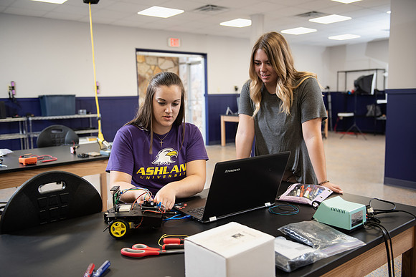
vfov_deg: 38.9
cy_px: 138
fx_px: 393
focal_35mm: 34
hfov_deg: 55.8
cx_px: 208
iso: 640
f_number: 3.2
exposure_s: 1/200
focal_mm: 34
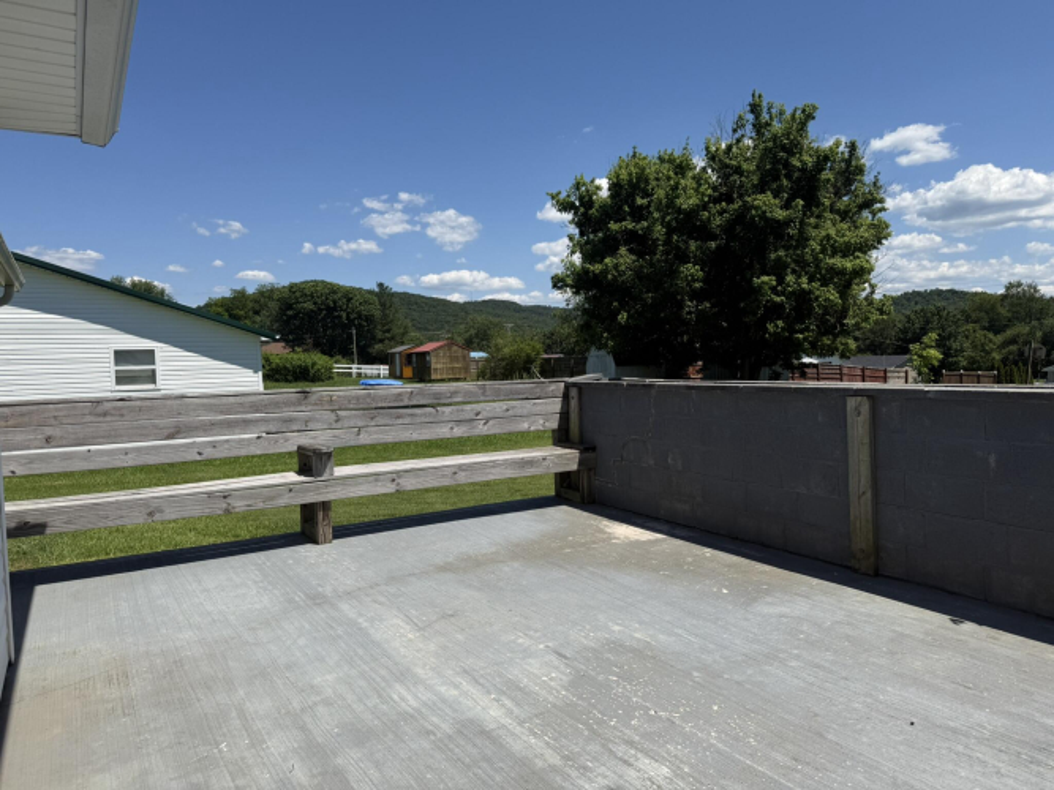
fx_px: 731
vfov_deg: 56.8
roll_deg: +1.7
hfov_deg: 71.6
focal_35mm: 24
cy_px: 395
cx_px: 527
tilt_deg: -2.6
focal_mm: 6.76
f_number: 1.78
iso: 80
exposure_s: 1/6173
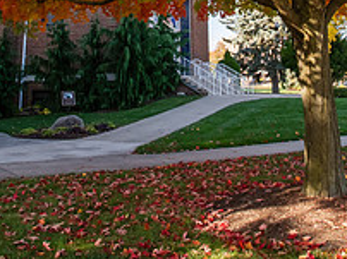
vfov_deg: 26.8
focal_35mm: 47
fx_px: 471
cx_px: 161
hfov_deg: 40.5
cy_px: -63
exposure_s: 1/160
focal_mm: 17
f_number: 14
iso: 800
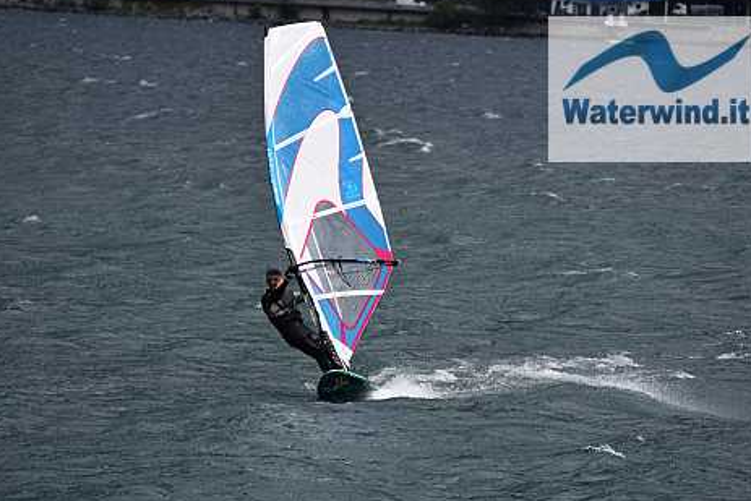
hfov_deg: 5.6
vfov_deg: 3.8
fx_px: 7616
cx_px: 381
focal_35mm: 365
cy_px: 253
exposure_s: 1/2000
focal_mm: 220
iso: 280
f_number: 5.6
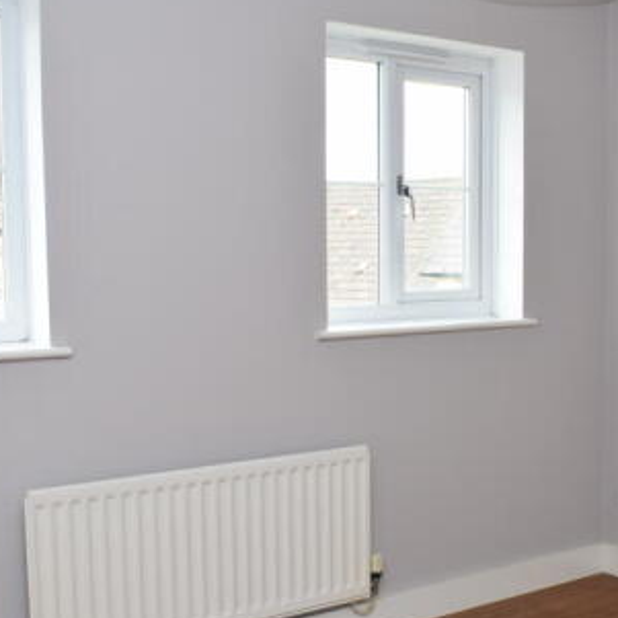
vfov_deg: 34.0
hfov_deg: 33.7
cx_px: 412
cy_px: 356
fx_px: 1010
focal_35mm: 50
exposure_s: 1/125
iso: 400
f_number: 5.6
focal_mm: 18
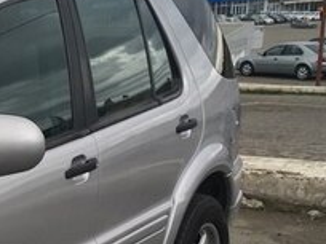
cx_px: -141
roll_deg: +3.1
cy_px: 269
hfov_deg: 18.8
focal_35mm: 94
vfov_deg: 15.3
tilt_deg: -17.8
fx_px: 885
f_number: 2.2
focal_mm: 4.15
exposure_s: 1/160
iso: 25
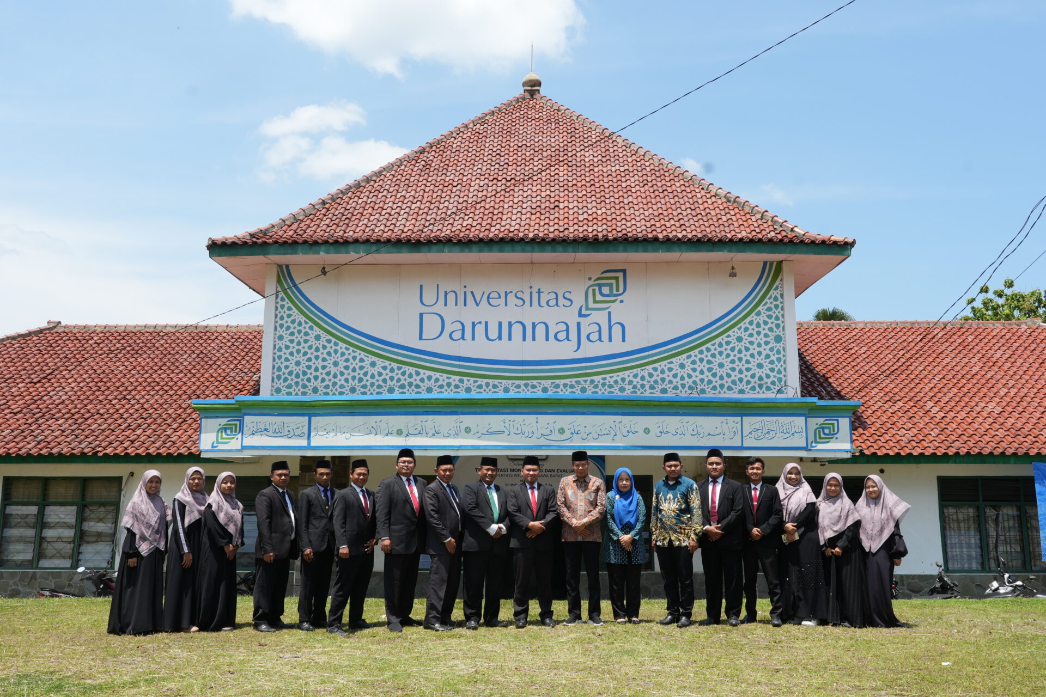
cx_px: 523
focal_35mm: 30
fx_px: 872
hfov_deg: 61.9
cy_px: 348
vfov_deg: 43.6
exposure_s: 1/125
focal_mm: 20
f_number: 11
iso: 125
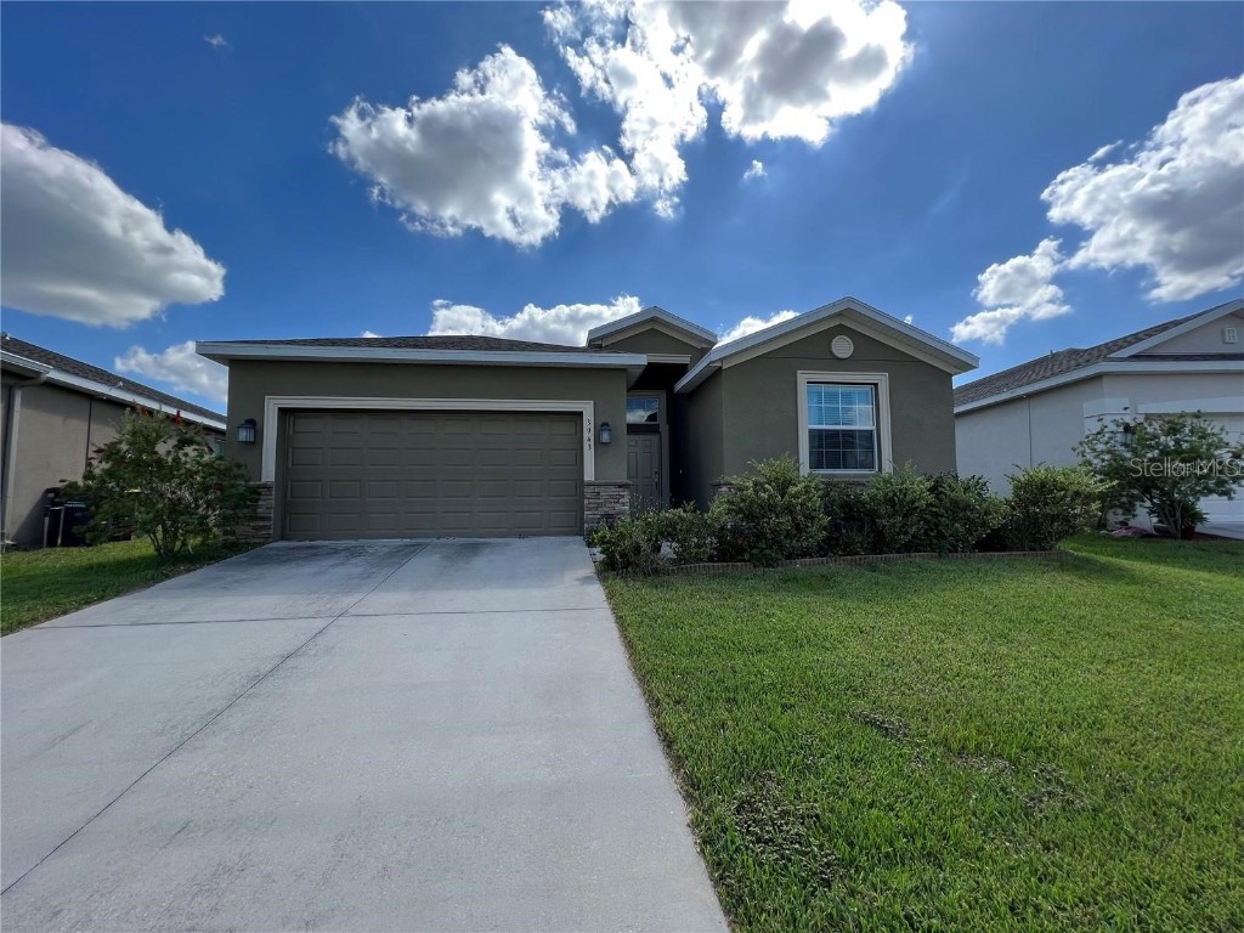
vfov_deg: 89.9
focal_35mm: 13
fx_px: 467
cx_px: 622
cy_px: 466
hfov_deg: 106.2
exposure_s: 1/1309
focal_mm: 1.57
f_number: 1.8
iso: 32
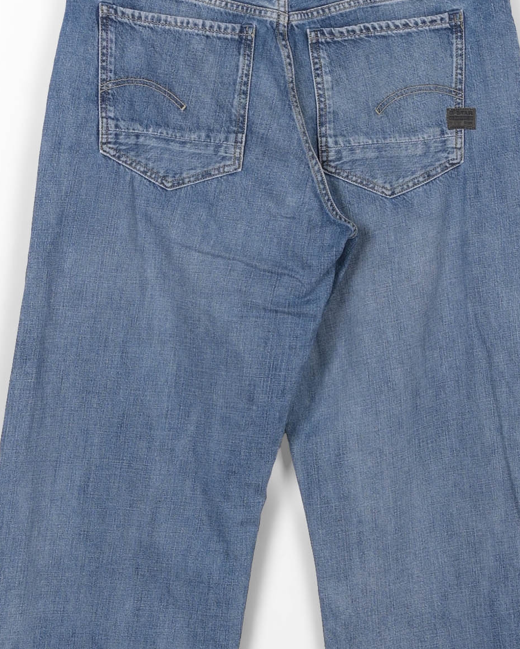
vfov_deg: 16.1
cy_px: 443
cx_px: 289
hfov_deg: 13.0
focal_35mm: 119
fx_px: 2289
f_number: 13
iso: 100
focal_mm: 37
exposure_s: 1/125
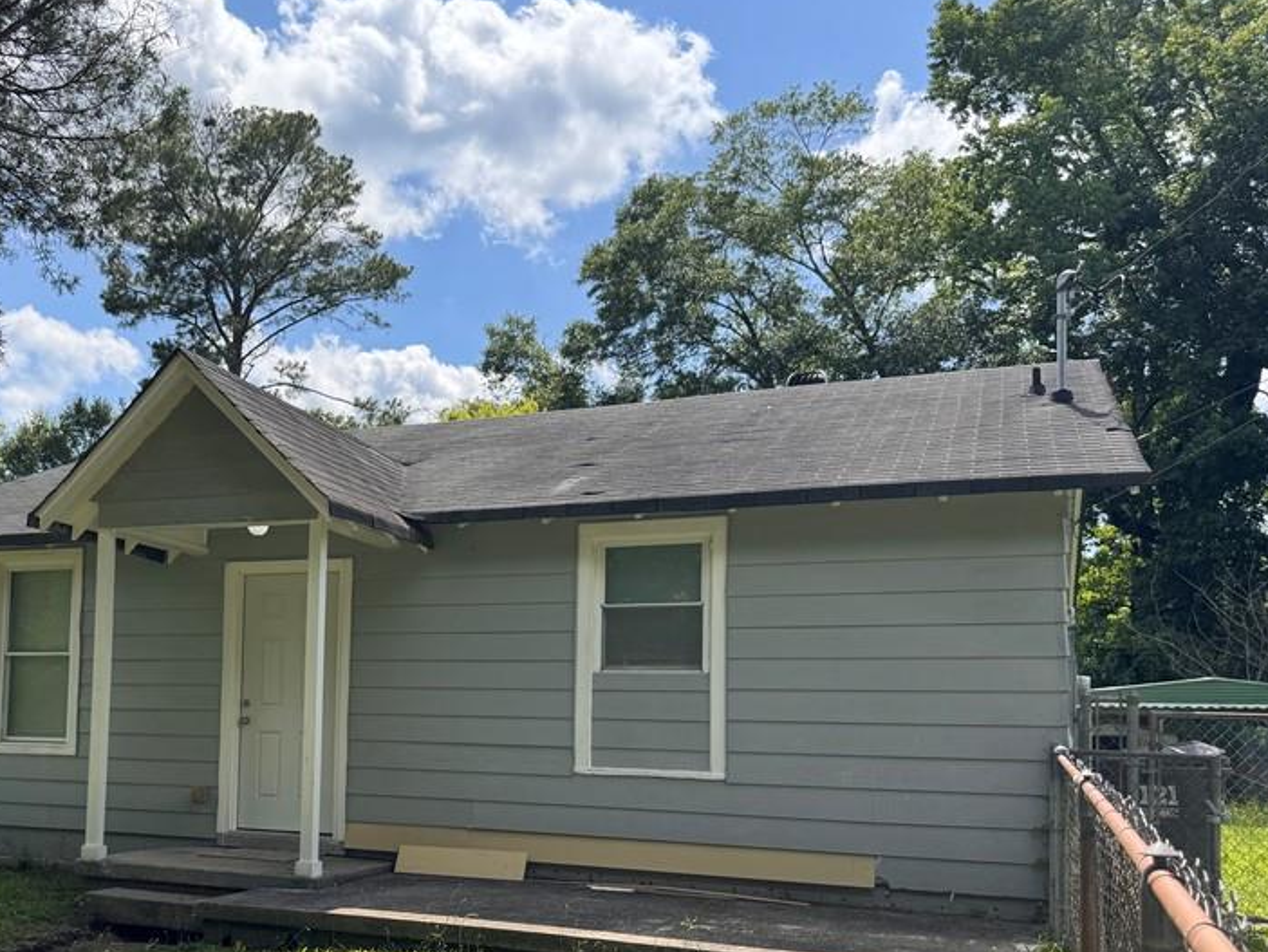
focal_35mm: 35
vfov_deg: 40.2
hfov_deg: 51.0
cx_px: 363
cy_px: 641
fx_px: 1283
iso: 80
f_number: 1.78
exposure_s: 1/2959
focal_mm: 6.76
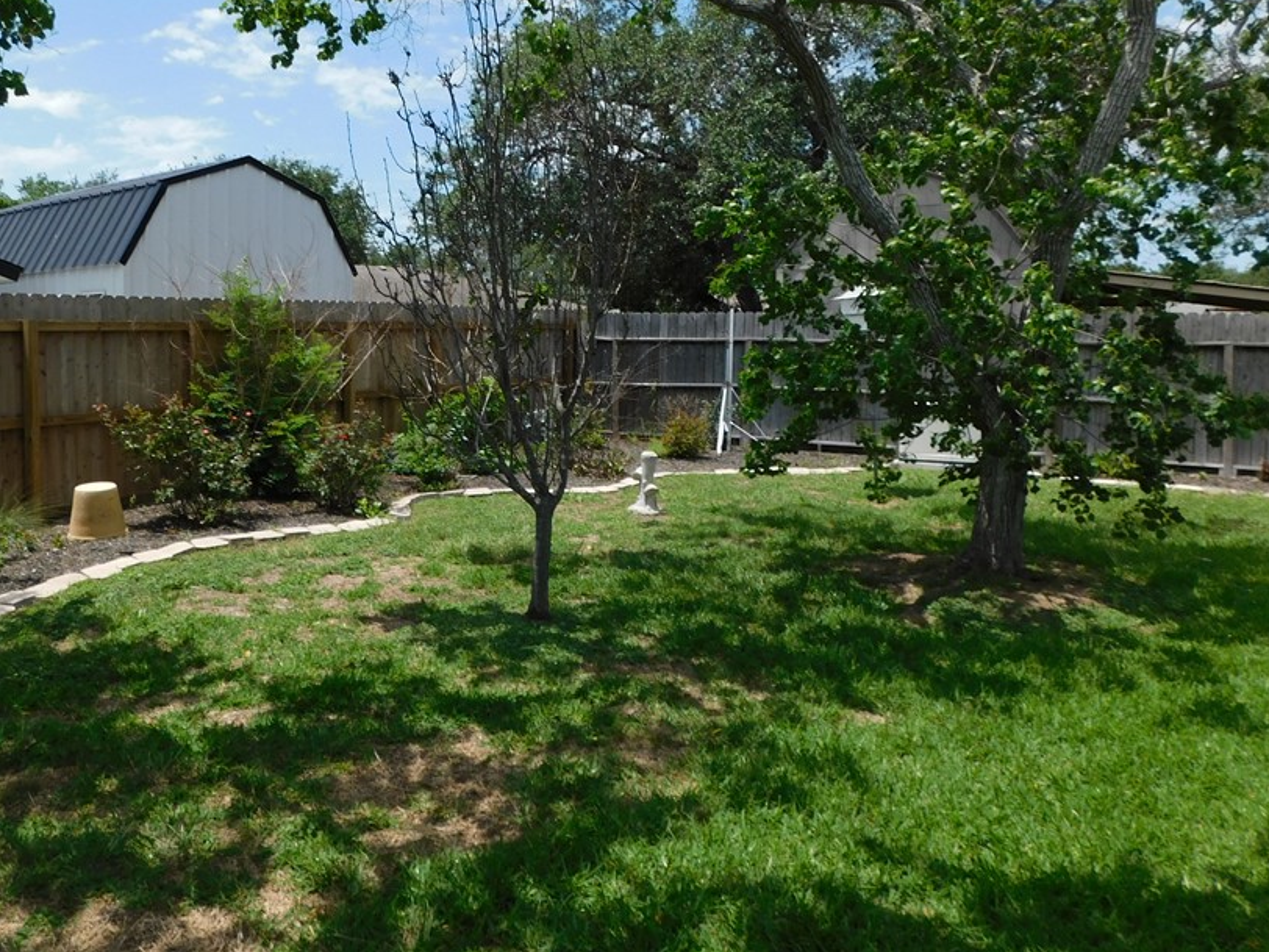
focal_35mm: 29
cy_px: 353
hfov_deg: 61.1
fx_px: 1063
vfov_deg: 47.8
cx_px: 499
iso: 125
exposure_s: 1/500
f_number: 6
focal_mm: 4
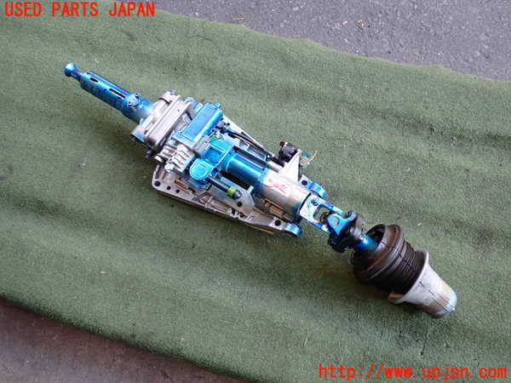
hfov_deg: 60.0
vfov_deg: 46.8
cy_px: 192
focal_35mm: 30
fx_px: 443
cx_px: 256
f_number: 2.3
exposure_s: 1/100
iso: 200
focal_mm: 5.4
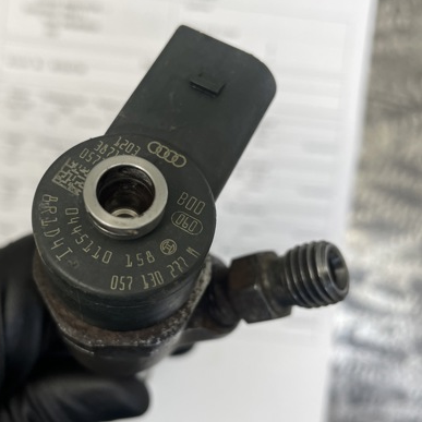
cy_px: 230
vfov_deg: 43.8
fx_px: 524
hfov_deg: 43.5
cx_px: 154
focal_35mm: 38
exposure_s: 1/100
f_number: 1.6
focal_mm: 4.2
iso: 40
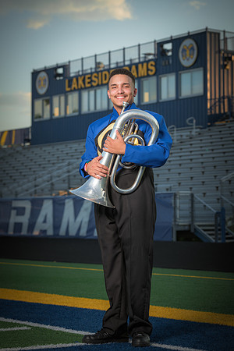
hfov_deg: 13.4
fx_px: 994
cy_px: 176
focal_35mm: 102
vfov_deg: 20.0
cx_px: 117
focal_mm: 102
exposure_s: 1/200
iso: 100
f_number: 5.6
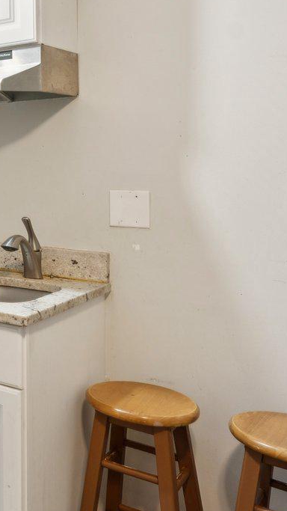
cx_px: -188
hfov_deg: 21.0
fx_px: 595
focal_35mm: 44
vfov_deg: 45.6
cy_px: 166
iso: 200
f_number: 8
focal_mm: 14
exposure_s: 1/5
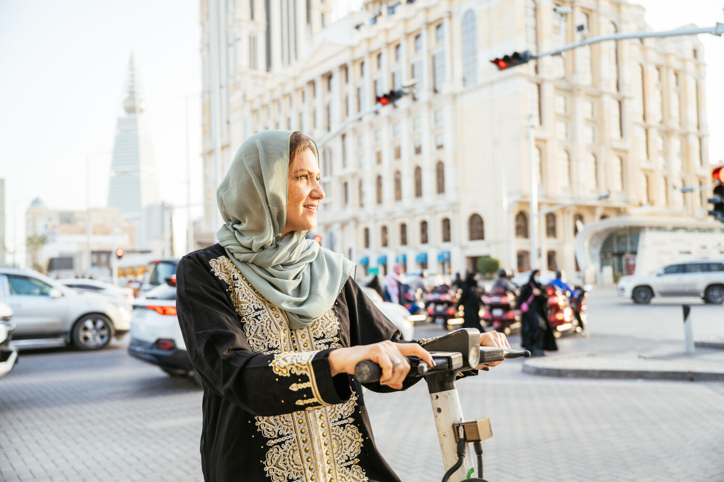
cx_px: 362
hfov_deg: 56.5
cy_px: 241
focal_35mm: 34
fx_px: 674
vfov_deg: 39.4
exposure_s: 1/400
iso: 320
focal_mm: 33.5
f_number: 2.8
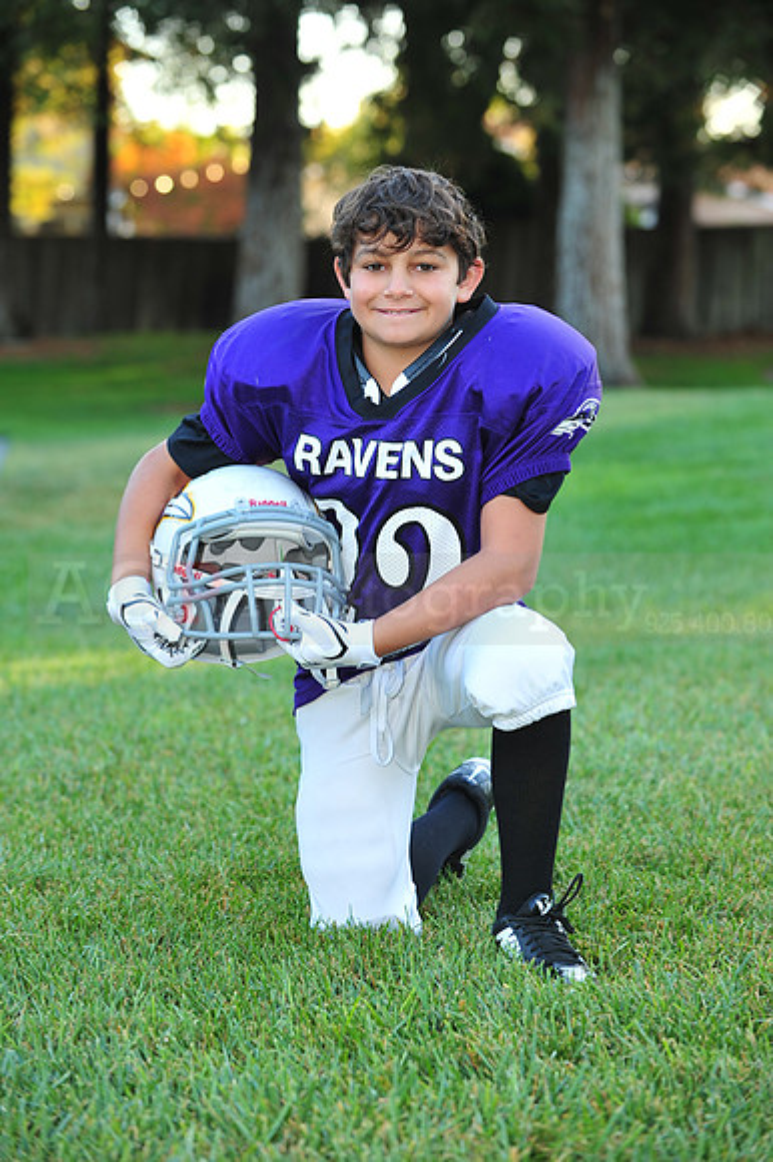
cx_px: 386
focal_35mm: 102
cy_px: 581
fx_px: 3289
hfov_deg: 13.4
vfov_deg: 20.0
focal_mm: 102
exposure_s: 1/60
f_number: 4.5
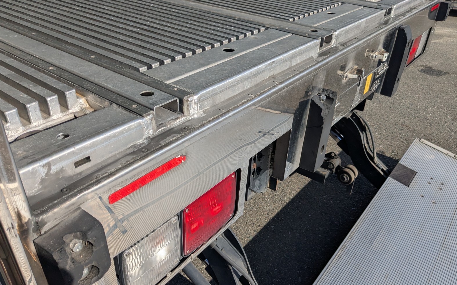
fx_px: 361
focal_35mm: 29
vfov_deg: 43.2
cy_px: 144
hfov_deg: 64.6
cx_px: 227
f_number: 1.73
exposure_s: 1/4673
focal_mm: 4.38
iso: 59
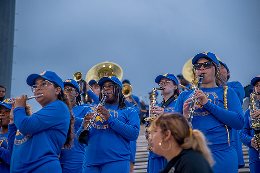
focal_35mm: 120
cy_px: 86
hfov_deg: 17.1
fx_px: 866
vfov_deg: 11.4
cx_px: 130
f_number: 4
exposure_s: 1/250
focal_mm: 120
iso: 1250
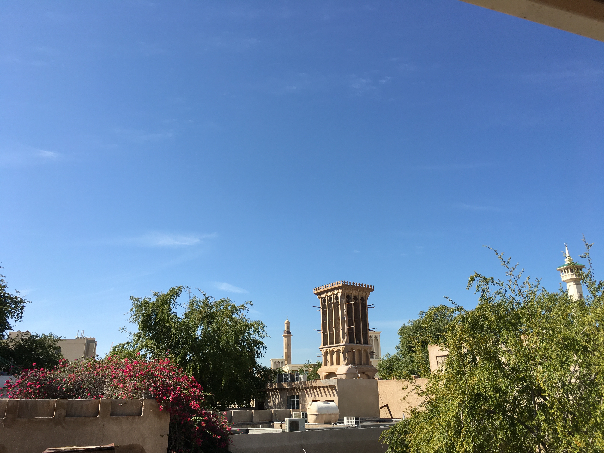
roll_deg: +0.7
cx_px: 302
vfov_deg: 48.2
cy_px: 226
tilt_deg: +19.1
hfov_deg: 61.7
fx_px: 506
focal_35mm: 29
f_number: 2.2
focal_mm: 4.15
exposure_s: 1/1570
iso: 25
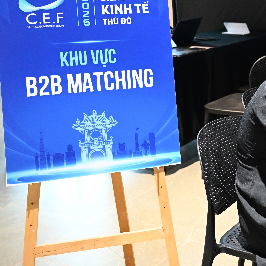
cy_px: 62
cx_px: 337
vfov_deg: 24.7
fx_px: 600
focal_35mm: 69
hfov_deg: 22.6
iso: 3200
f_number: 3.5
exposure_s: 1/50
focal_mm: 31
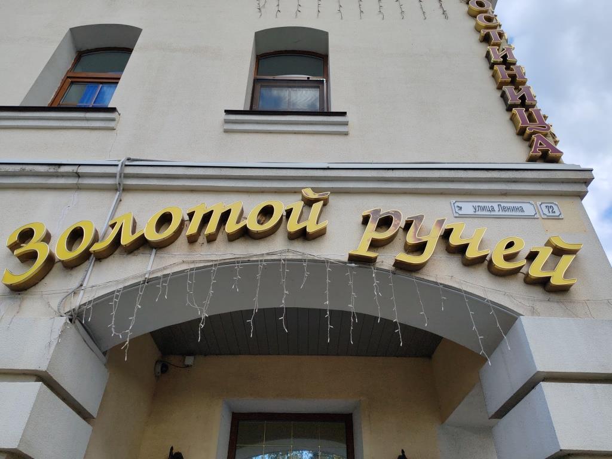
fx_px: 477
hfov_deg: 65.3
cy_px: 230
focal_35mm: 27
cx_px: 306
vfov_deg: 51.4
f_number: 1.9
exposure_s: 1/340
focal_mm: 6.12
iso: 50
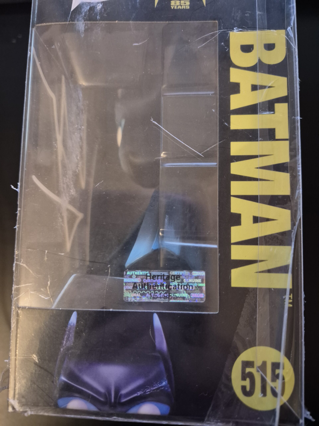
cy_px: 213
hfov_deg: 58.9
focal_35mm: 23
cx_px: 160
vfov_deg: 73.9
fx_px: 283
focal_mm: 5.4
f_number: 1.8
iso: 1600
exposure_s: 1/50
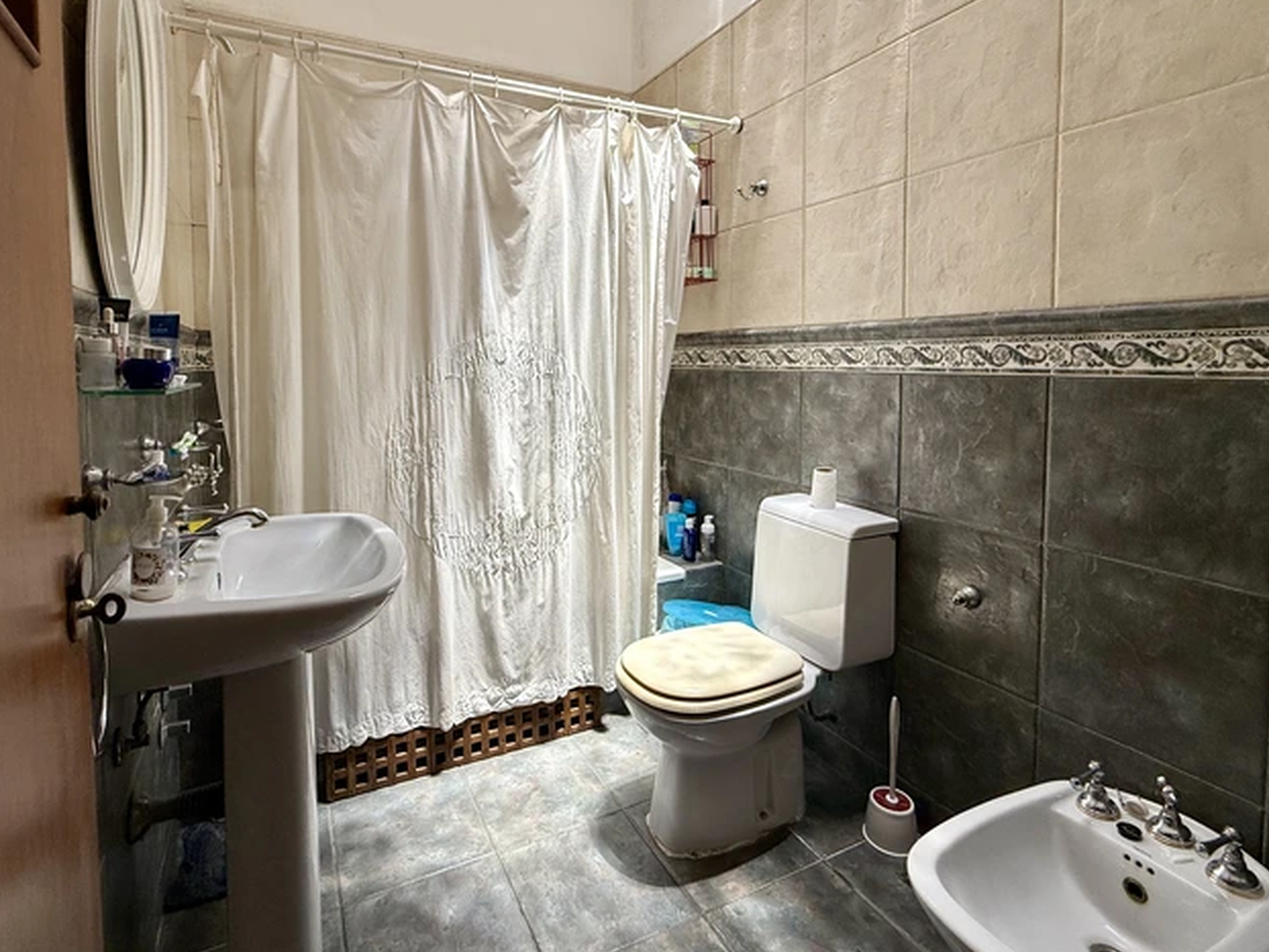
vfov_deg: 71.0
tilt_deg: -3.7
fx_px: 660
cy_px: 391
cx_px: 594
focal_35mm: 18
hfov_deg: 87.6
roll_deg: +0.3
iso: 50
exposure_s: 1/274
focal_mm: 2.22
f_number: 2.2
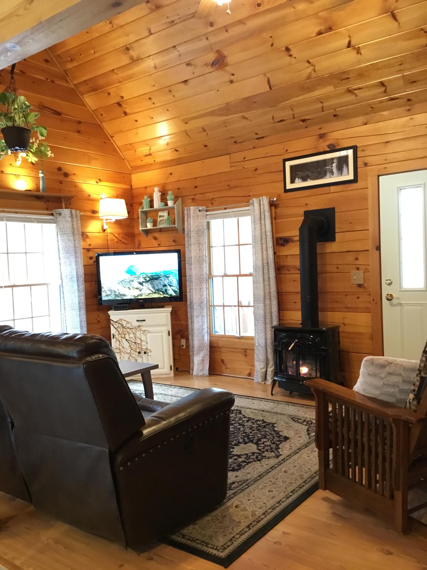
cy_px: 285
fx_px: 510
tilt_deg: -3.1
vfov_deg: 58.4
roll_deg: +1.6
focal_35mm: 31
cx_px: 214
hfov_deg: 45.4
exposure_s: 1/15
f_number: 2.4
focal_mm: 3.3
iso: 250
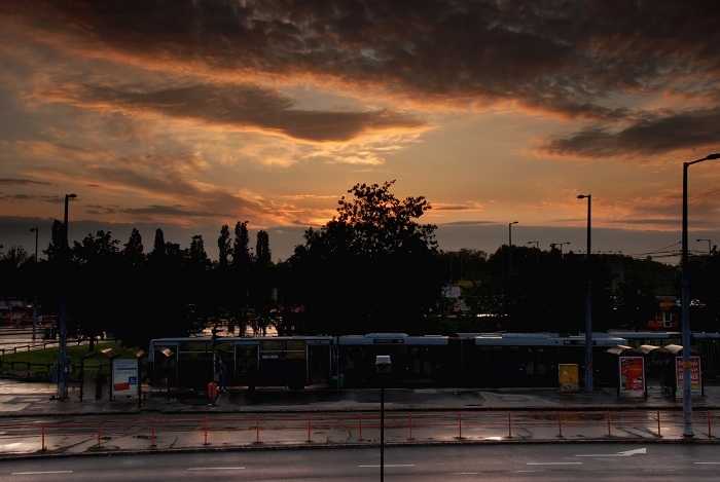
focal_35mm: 40
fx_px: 811
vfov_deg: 33.1
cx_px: 360
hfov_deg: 47.9
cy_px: 241
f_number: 22
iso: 100
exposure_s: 1
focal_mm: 27
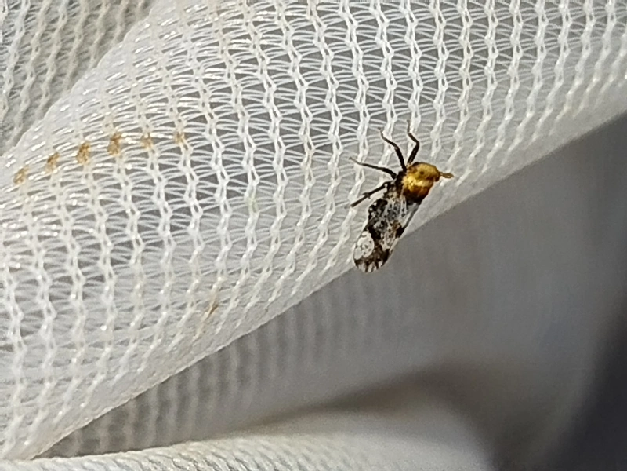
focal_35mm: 165
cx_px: 314
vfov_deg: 9.0
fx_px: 2989
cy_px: 236
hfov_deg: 12.0
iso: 80
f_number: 1.7
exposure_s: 1/50
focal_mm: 5.31
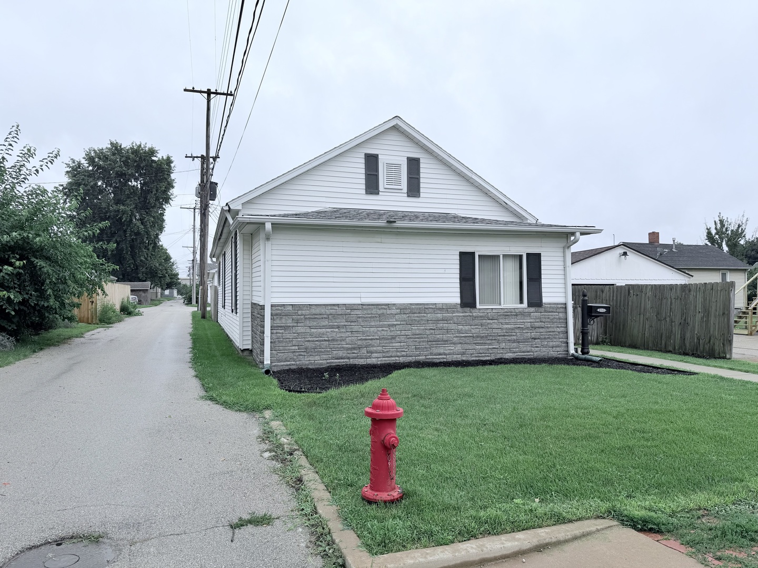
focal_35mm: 24
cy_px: 284
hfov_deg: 71.6
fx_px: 526
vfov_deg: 56.8
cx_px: 379
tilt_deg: +1.8
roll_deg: +1.6
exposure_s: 1/4167
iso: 80
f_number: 1.78
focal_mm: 6.76
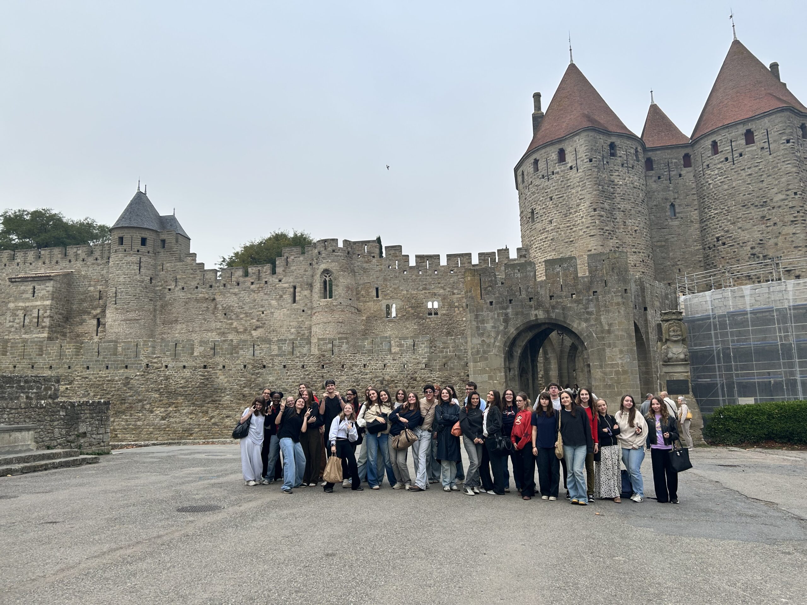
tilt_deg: +9.3
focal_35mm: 26
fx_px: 606
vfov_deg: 53.1
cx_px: 404
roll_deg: +2.3
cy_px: 302
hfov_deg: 67.3
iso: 50
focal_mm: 5.7
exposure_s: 1/625
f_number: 1.5
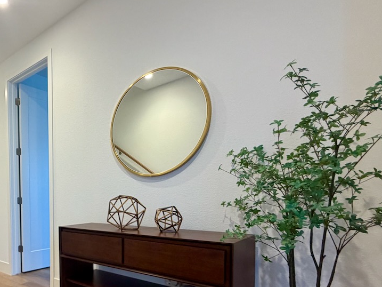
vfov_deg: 52.7
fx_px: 276
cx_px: 57
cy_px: 212
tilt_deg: -2.7
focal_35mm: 25
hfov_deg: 61.3
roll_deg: +0.7
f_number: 2.2
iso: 160
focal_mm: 2.22
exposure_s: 1/60
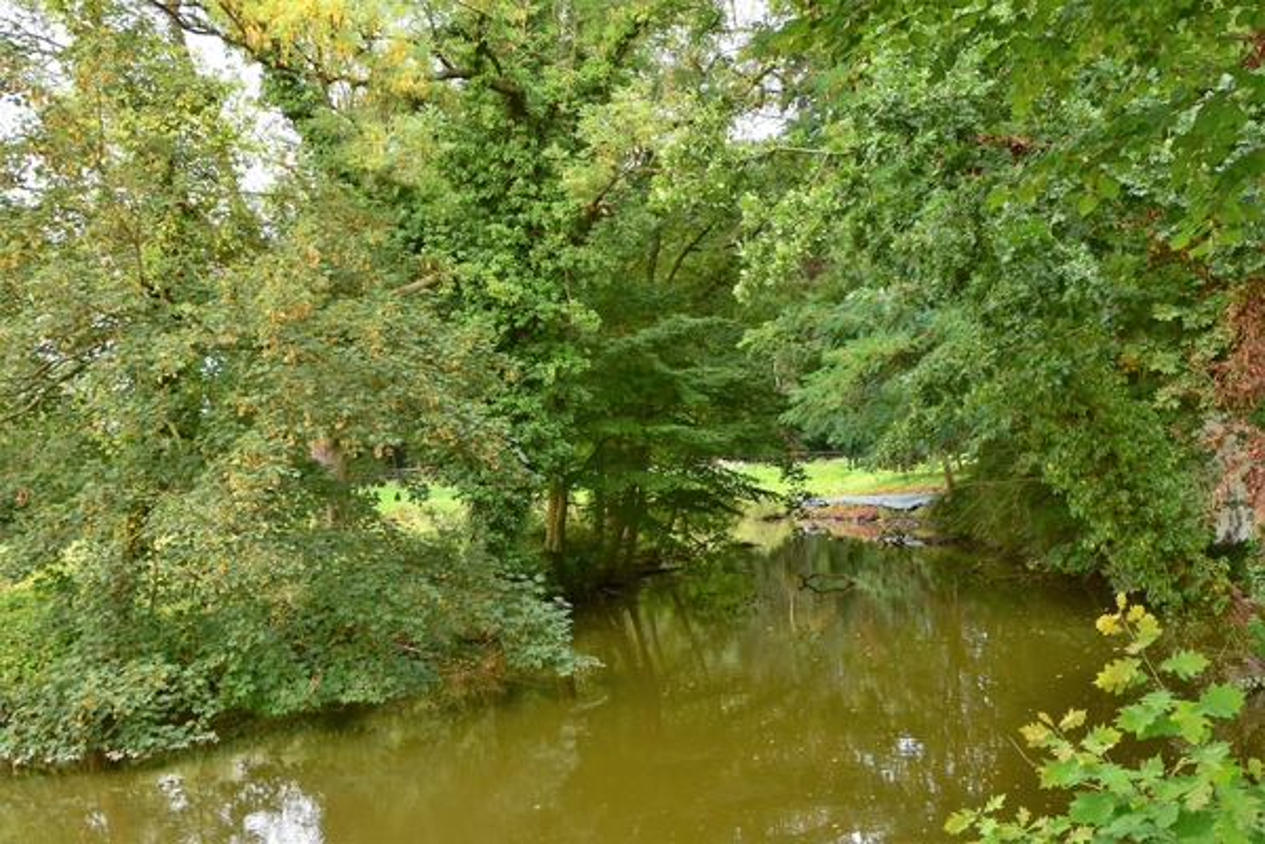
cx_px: 632
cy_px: 422
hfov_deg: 46.4
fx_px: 1476
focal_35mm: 42
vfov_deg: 31.9
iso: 250
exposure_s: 1/60
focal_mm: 28
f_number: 10
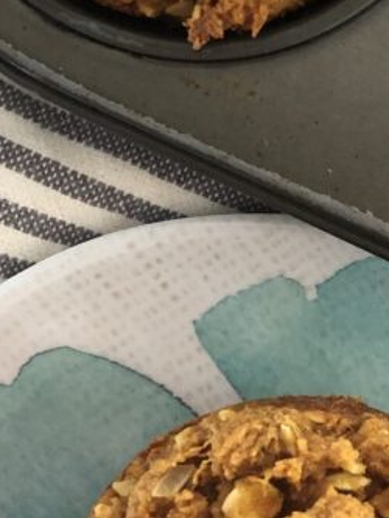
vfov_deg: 22.7
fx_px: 1288
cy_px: 246
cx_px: 383
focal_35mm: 86
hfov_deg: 16.8
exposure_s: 1/6
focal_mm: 3.99
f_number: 1.8
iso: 80
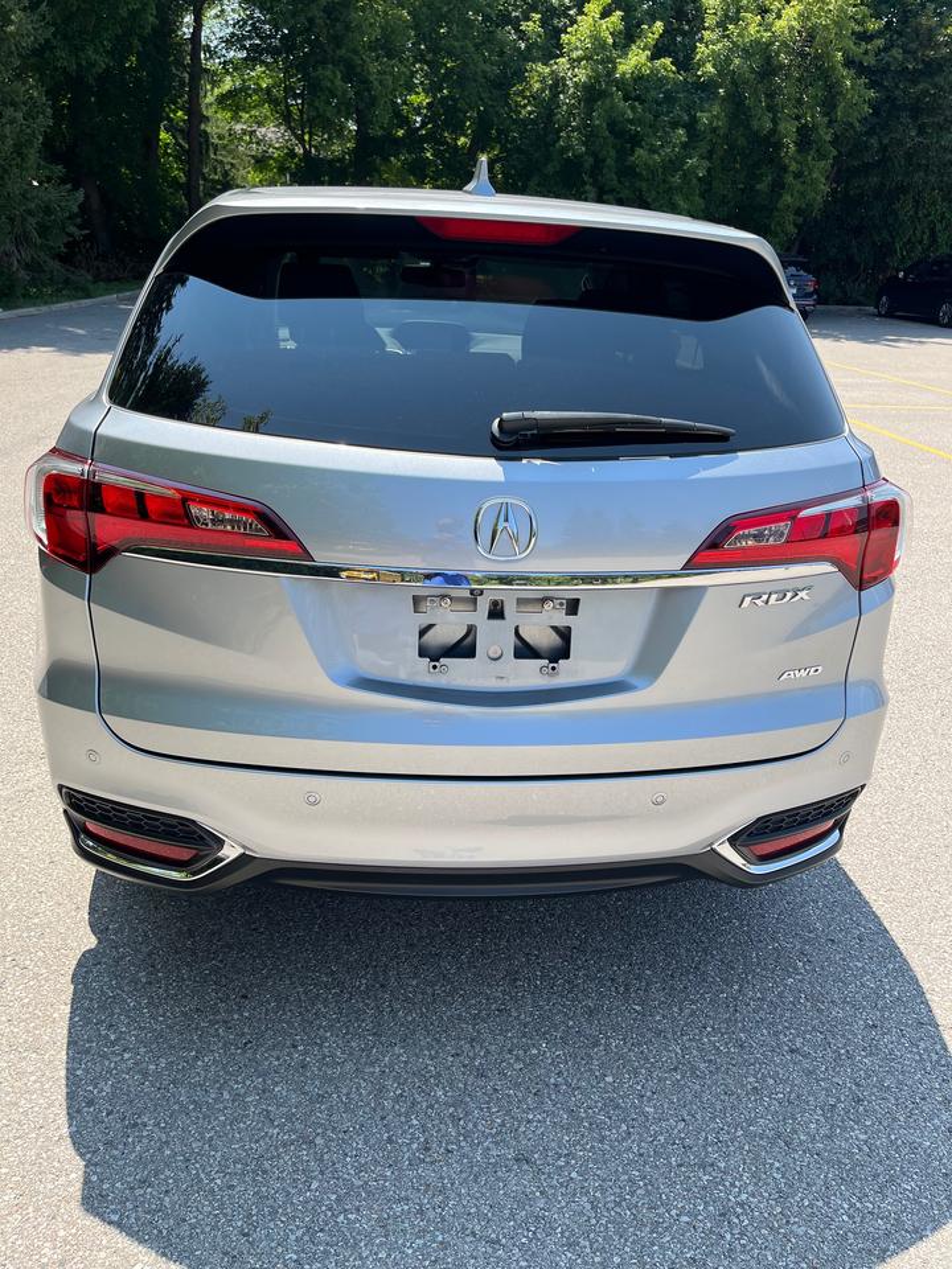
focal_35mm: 26
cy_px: 634
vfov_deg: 67.3
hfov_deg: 53.1
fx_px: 953
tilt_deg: -22.3
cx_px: 476
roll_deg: -2.8
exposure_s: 1/1151
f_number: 1.6
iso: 50
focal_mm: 5.1
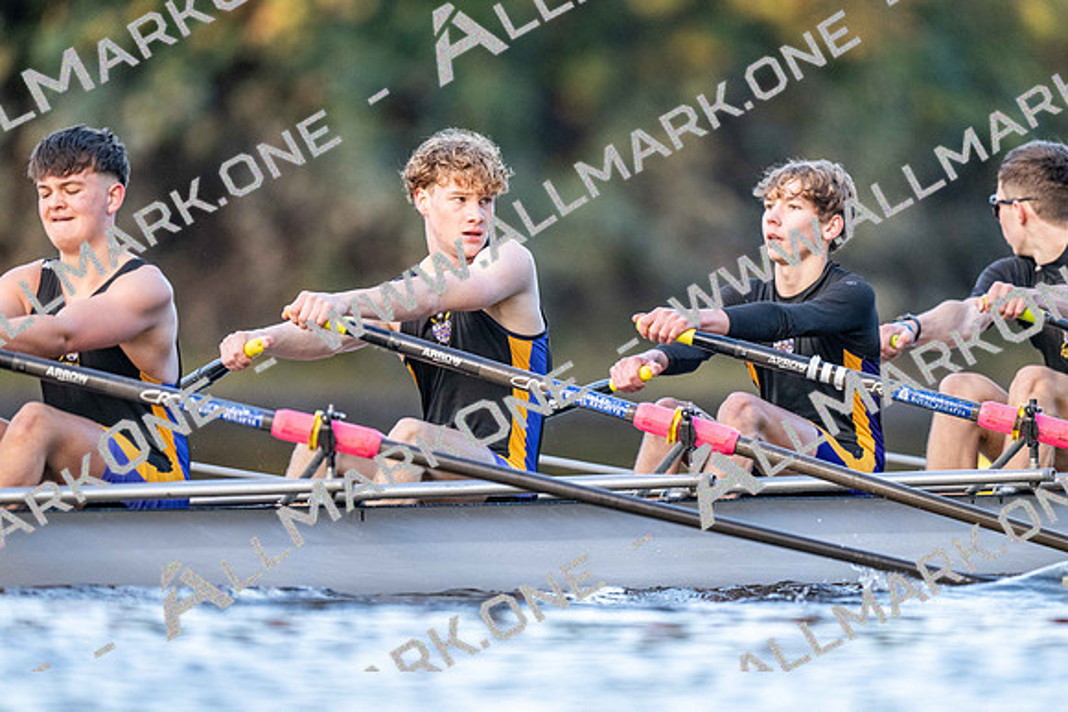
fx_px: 17803
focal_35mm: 600
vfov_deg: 2.3
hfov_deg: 3.4
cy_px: 356
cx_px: 534
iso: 4000
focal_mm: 600
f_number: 4
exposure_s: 1/2500
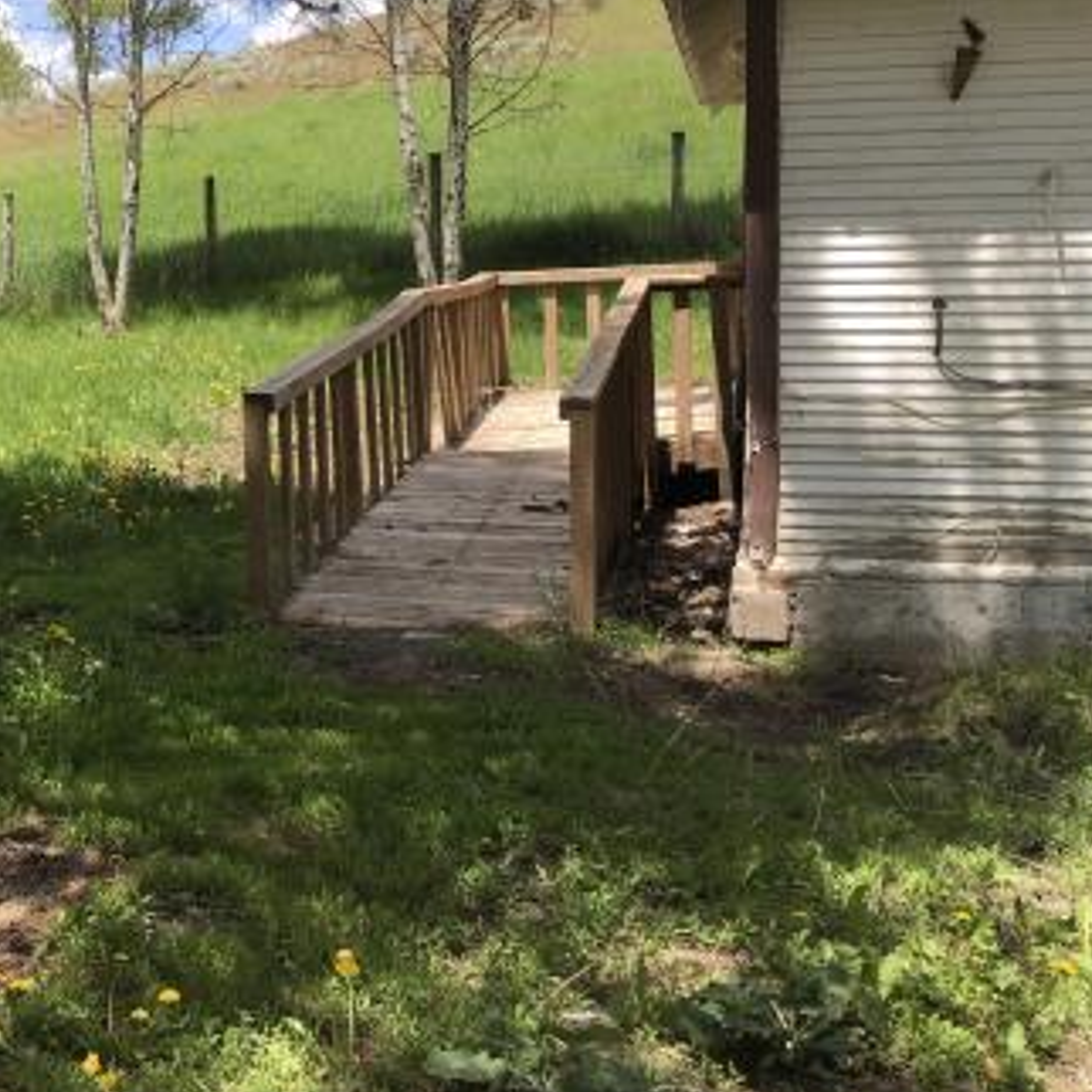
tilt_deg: +0.6
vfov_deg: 33.0
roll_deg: +1.4
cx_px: 102
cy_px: 322
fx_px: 1820
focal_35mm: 51
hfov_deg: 31.7
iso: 25
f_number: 2.2
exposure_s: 1/769
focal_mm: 4.15
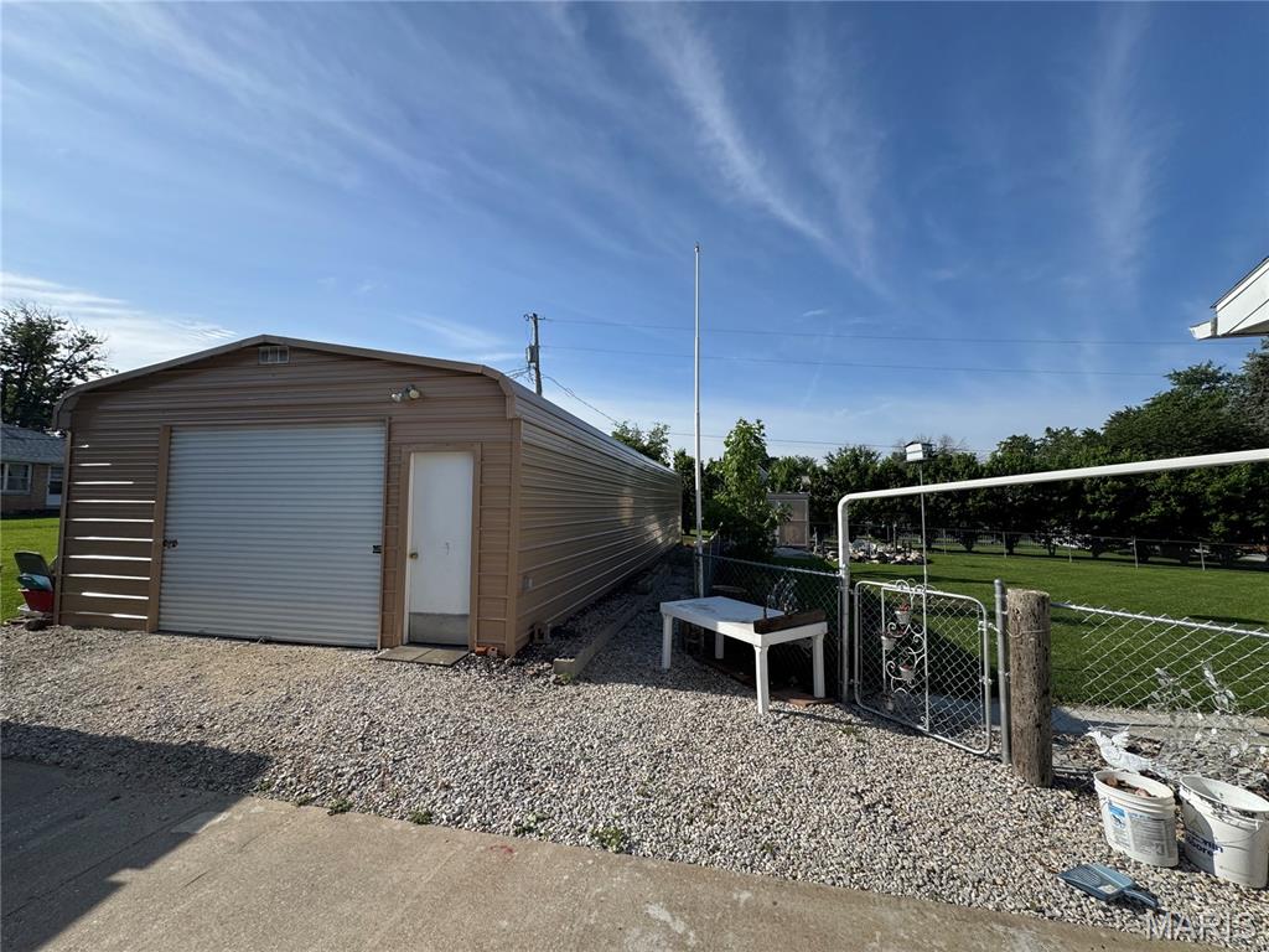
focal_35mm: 14
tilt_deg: +3.5
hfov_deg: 102.1
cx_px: 634
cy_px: 476
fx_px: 513
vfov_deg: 85.7
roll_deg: -0.9
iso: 50
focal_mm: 2.22
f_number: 2.2
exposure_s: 1/1709
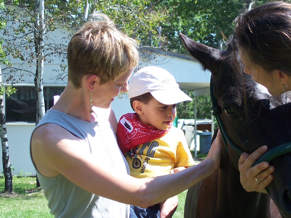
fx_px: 908
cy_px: 118
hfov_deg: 18.2
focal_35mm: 108
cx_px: 179
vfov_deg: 13.7
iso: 80
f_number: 3.4
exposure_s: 1/350
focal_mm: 14.7
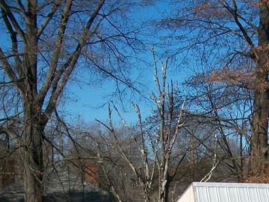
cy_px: 261
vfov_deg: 16.8
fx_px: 645
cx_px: 252
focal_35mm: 83
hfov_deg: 22.9
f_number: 5.5
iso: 80
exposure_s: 1/500
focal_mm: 5.7
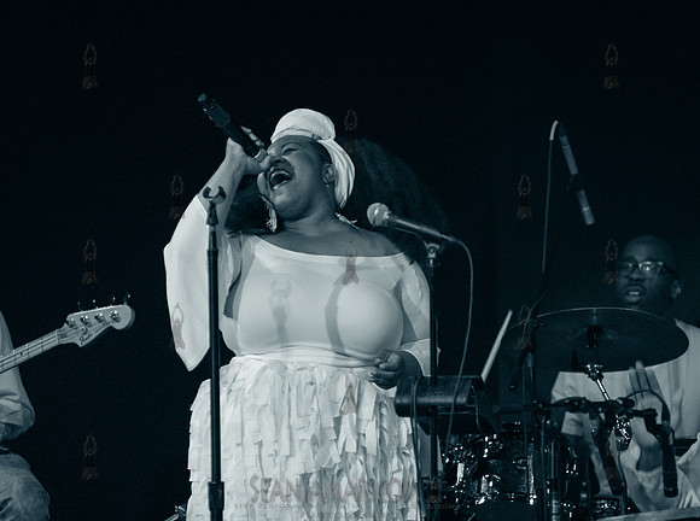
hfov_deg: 7.6
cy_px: 257
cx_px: 391
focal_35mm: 263
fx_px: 5301
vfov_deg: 5.6
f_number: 2.8
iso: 4000
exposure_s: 1/320
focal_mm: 200
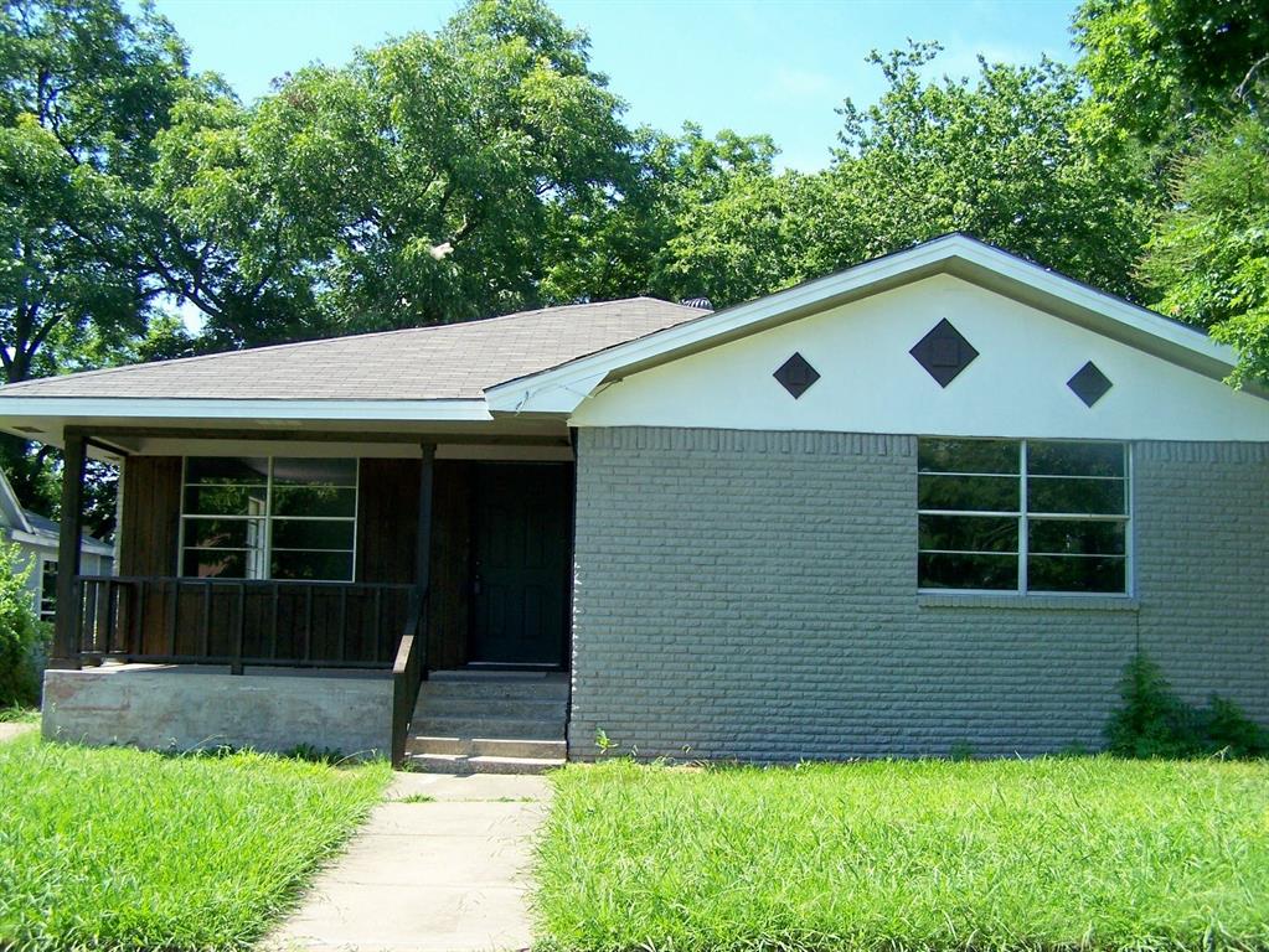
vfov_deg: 37.7
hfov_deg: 49.0
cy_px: 476
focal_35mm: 38
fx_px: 1394
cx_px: 634
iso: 80
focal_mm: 6.3
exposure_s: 1/500
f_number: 2.8
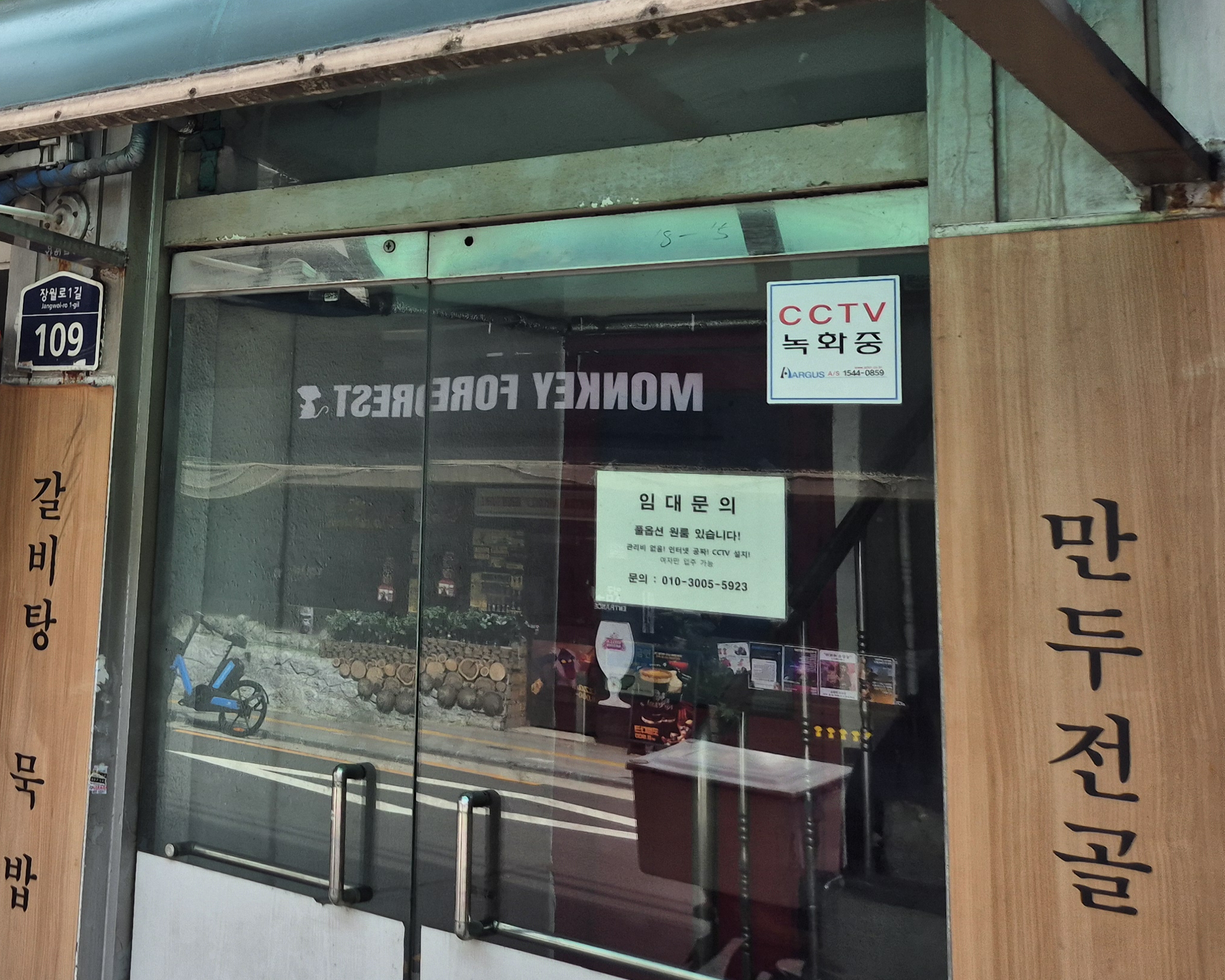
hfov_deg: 37.9
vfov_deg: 33.5
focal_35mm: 44
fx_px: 1595
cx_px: 30
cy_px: 253
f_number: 1.8
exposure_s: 1/726
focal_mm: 5.4
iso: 25
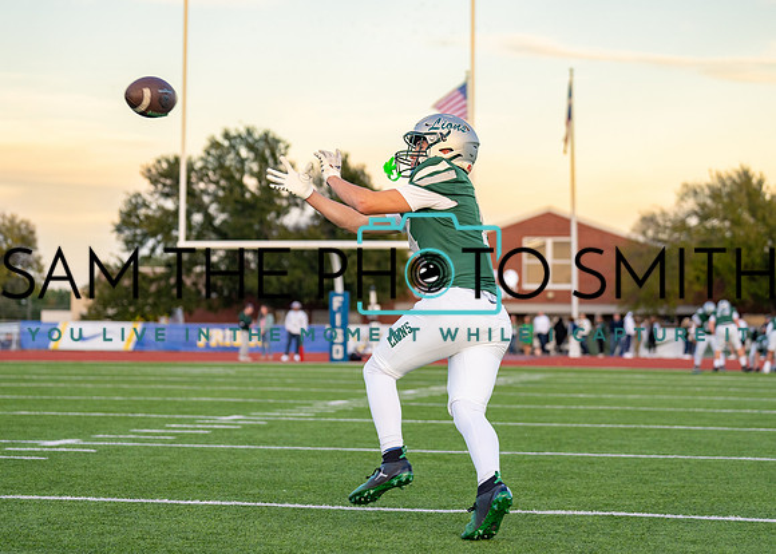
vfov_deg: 15.9
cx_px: 386
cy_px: 221
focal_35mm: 90
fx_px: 1978
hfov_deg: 22.2
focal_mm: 70
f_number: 2.8
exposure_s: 1/1000
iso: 400
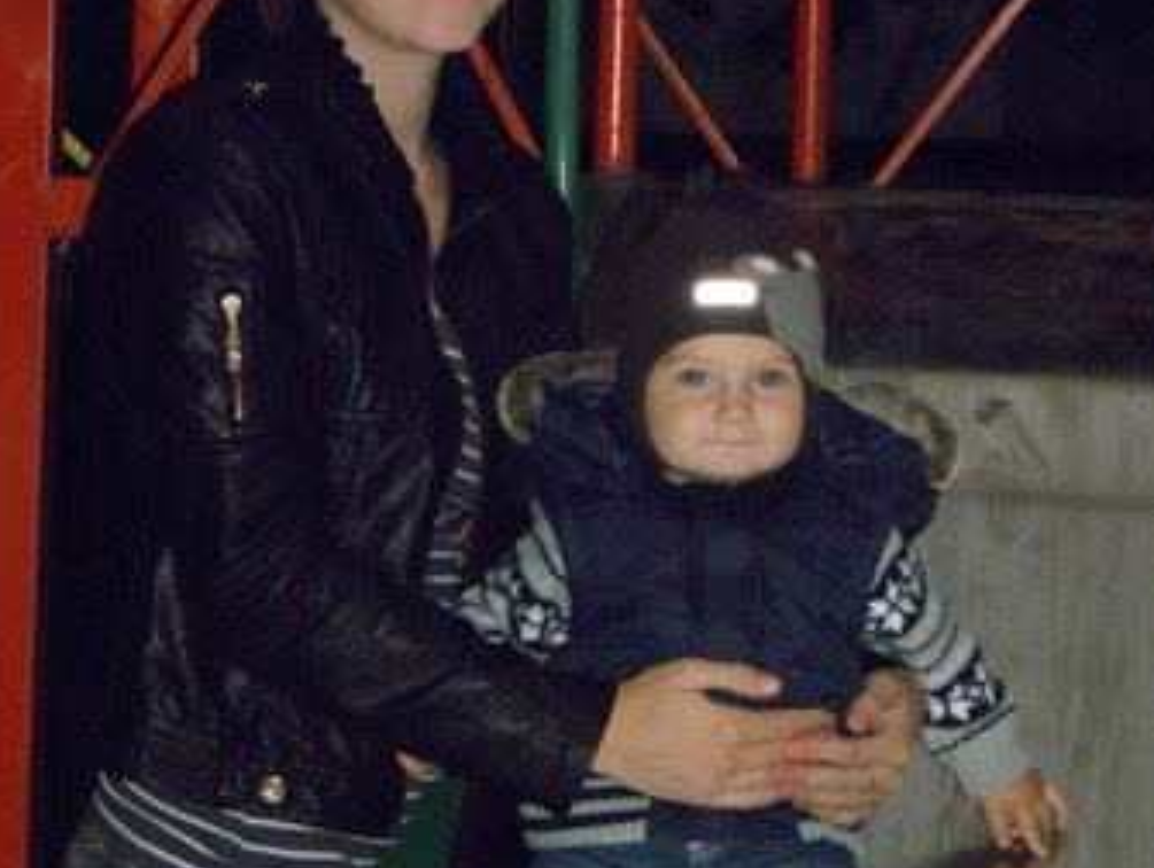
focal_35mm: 200
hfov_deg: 9.9
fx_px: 6675
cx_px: 575
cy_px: 413
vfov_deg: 7.4
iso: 1000
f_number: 5
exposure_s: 1/160
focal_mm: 26.8
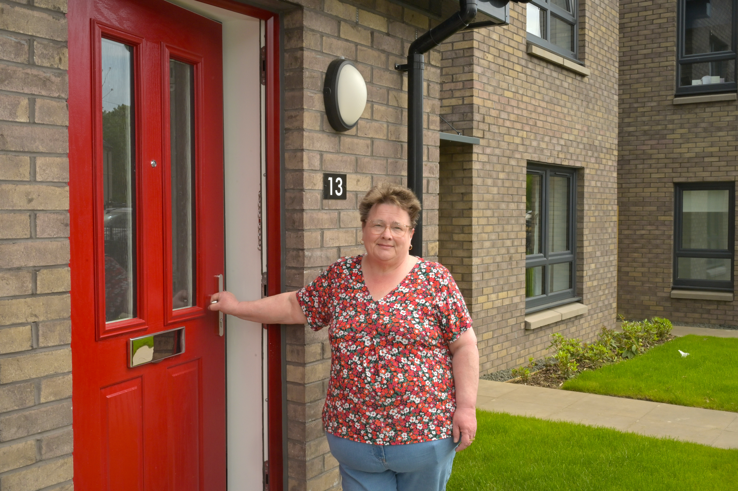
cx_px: 369
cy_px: 246
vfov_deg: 34.2
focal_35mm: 39
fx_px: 799
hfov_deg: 49.6
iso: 640
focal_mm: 39
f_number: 22
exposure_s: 1/200
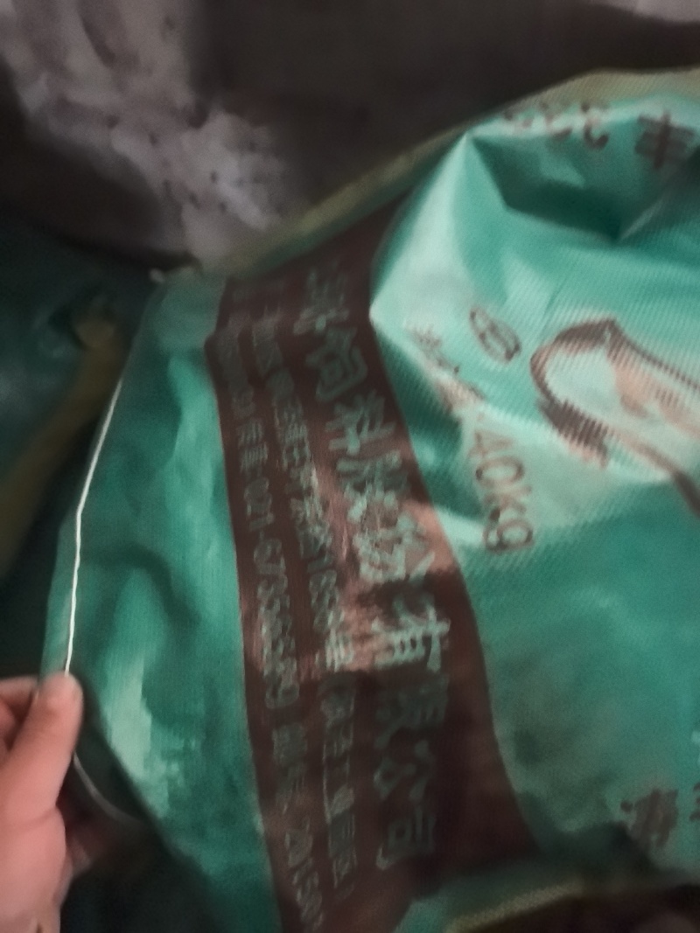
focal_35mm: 27
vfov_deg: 65.3
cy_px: 466
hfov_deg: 51.3
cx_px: 350
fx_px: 728
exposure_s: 1/12.5
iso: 5000
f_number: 1.4
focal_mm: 6.98
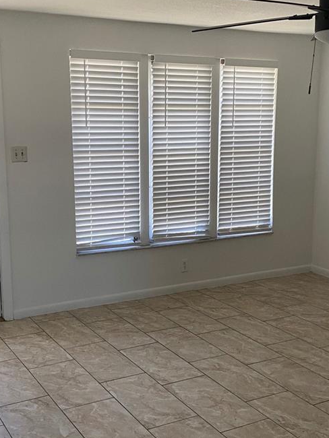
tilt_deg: -10.9
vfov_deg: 39.6
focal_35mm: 48
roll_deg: +0.3
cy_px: 235
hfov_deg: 30.3
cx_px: 167
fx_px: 608
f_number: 1.8
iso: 125
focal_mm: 4.25
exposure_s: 1/97
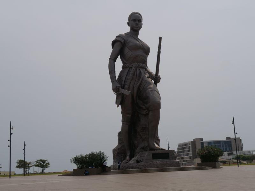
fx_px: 368
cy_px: 96
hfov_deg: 38.2
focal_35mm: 50
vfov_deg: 29.1
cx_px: 128
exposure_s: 1/2000
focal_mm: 25
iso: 200
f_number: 7.1
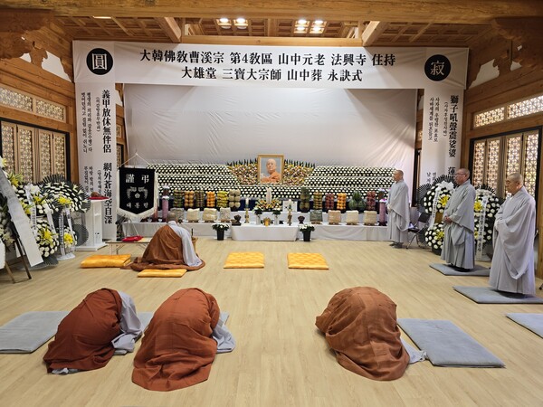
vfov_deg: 58.9
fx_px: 361
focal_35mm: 23
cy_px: 204
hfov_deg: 73.9
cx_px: 272
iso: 64
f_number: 1.7
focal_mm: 6.3
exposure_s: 1/120
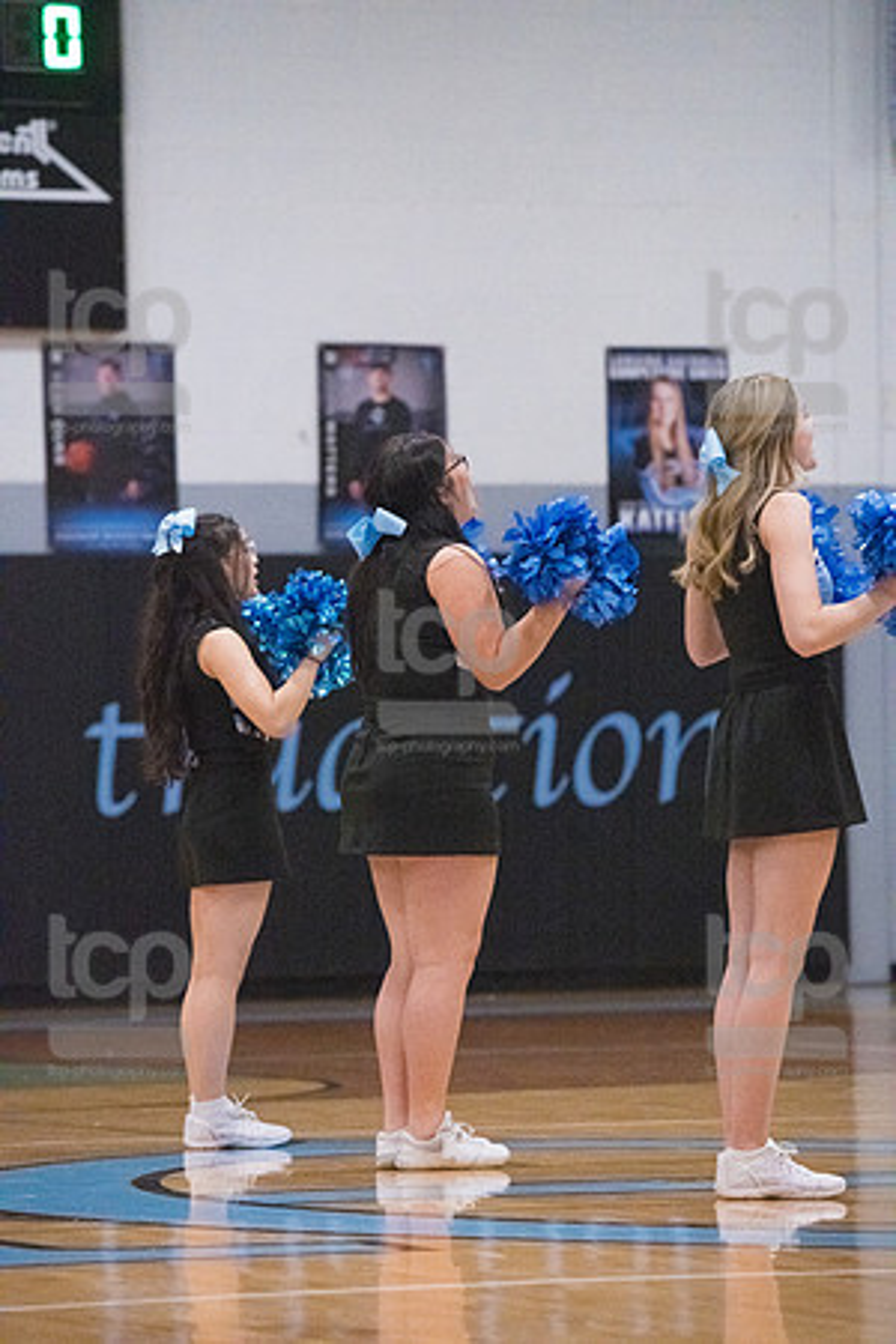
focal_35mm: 200
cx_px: 448
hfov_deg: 6.9
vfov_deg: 10.3
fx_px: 7466
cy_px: 672
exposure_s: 1/1600
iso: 10000
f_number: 4.5
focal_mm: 200
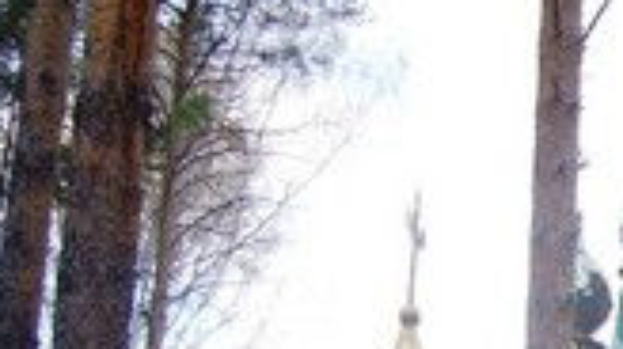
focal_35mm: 116
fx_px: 1915
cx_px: 775
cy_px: 556
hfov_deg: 17.5
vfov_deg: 10.0
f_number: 2.8
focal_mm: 5.8
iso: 125
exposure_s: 1/60
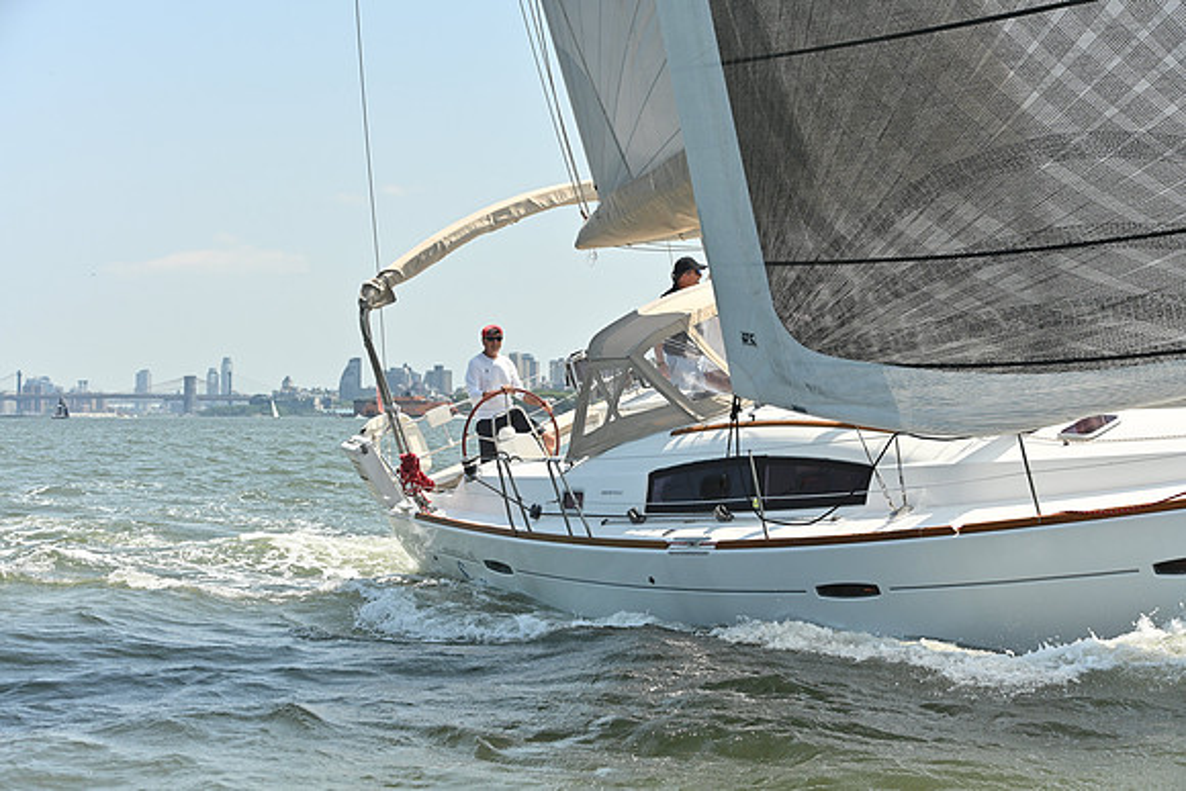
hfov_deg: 28.8
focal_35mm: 70
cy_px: 396
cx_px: 593
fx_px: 2307
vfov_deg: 19.5
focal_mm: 70
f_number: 6.3
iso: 320
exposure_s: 1/1250
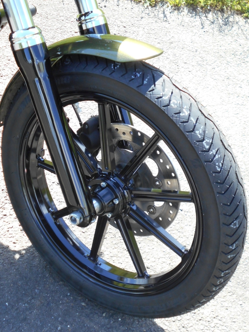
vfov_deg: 34.3
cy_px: 170
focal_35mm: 56
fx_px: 537
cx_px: 119
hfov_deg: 26.1
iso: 200
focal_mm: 8.8
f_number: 4.5
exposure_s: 1/250
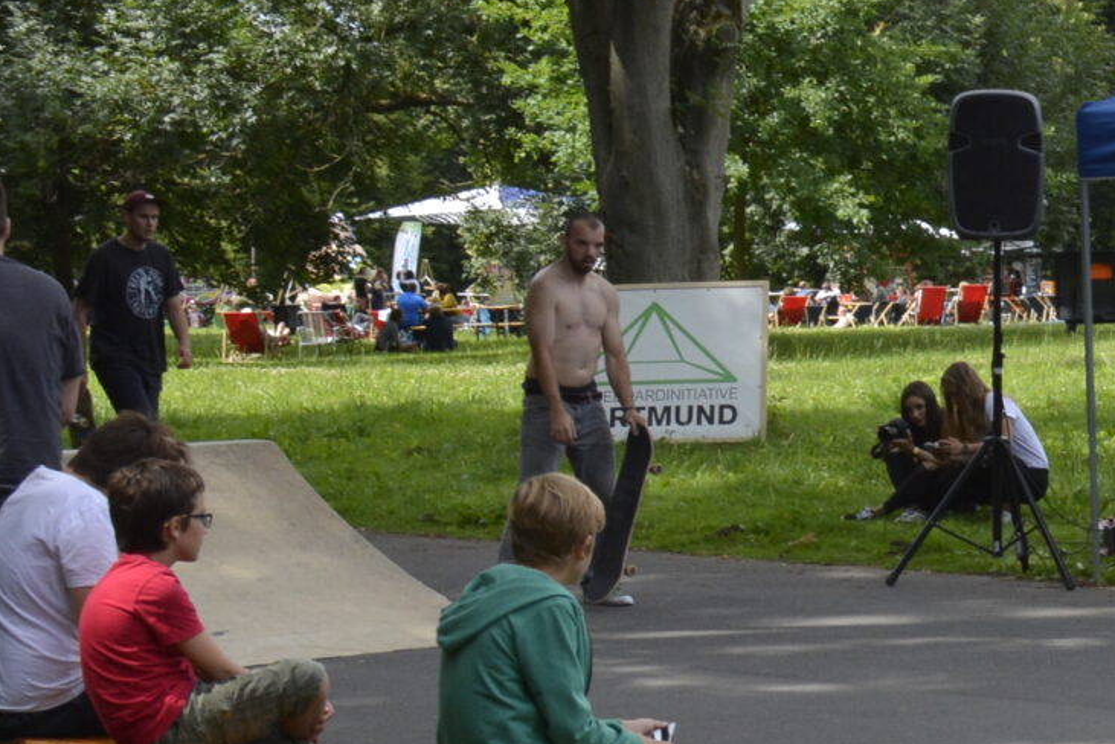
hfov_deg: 15.1
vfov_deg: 10.8
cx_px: 1632
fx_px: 3904
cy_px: 674
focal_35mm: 126
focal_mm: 24
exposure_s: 1/500
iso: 500
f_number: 8
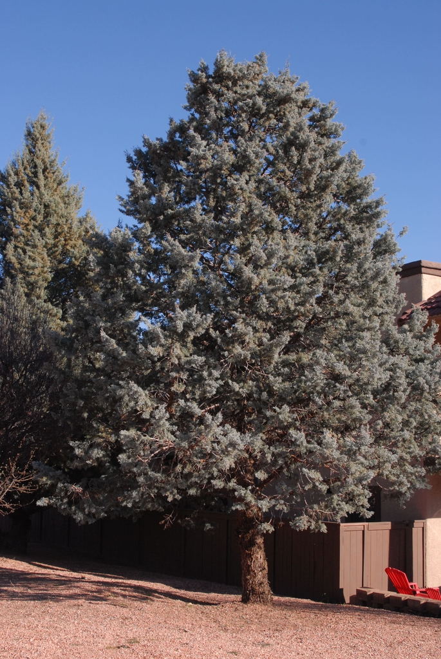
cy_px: 330
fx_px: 880
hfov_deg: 28.1
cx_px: 220
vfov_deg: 41.1
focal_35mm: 48
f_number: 9
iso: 400
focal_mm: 32
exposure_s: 1/320
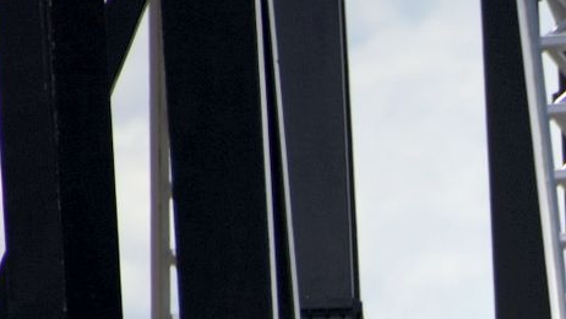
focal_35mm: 1306
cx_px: 1047
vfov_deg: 0.9
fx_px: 19603
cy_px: 761
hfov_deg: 1.7
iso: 200
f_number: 6.3
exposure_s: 1/1250
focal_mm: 300
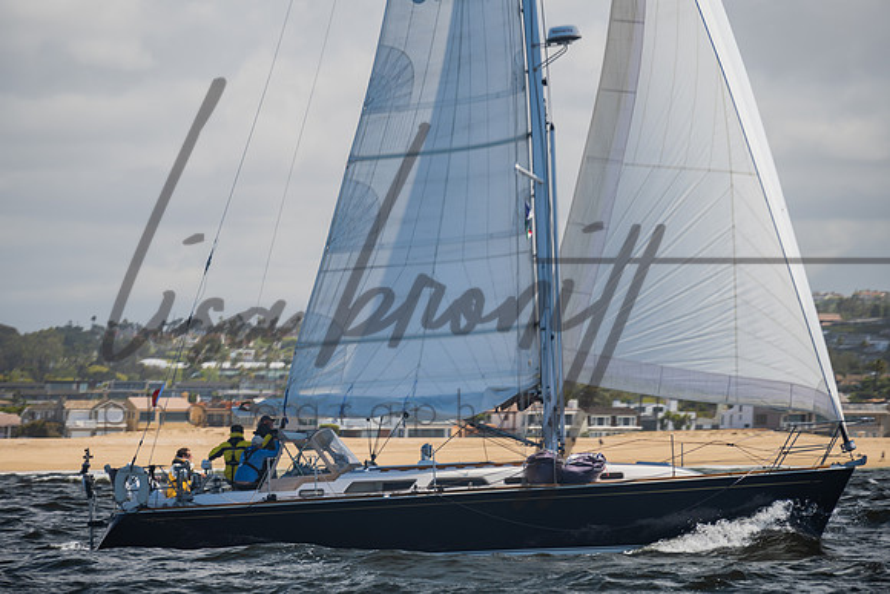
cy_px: 279
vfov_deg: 6.3
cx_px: 409
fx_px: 5406
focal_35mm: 219
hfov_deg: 9.4
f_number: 6.3
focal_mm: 200
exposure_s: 1/250
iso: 100
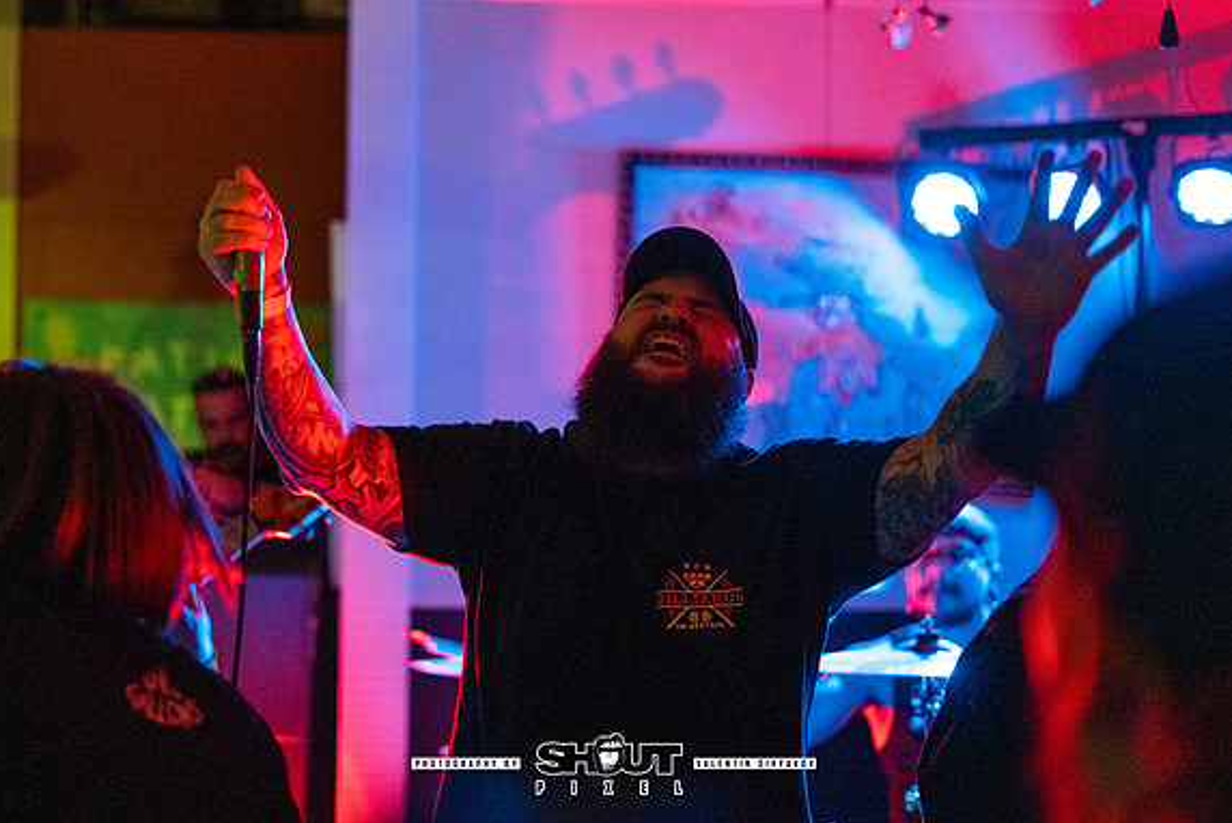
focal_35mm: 61
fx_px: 2089
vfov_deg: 22.3
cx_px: 487
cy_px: 330
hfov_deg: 32.8
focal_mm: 50
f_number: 1.8
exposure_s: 1/160
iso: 3200
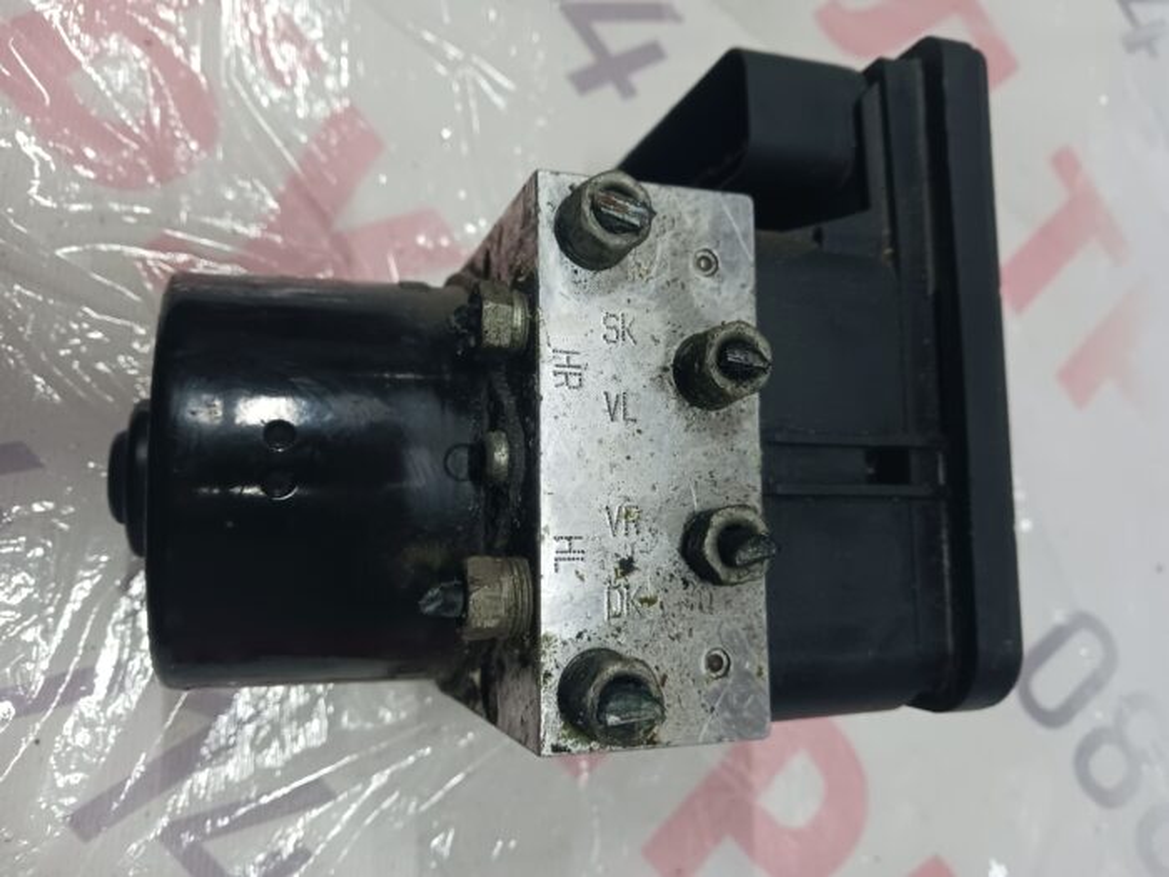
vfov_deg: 51.4
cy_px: 438
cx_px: 584
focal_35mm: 27
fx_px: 912
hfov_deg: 65.3
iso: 250
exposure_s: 1/25
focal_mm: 4
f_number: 1.8
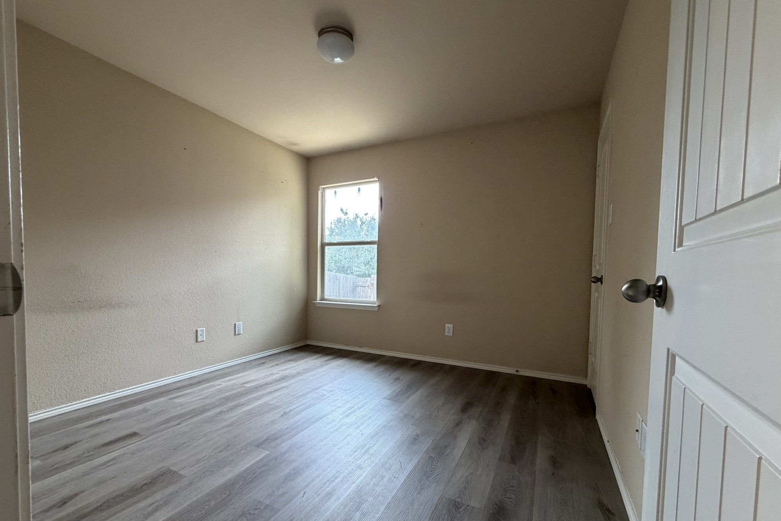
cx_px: 387
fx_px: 325
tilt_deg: -2.5
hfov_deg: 100.4
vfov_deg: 77.1
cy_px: 289
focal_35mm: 15
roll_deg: -1.0
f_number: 2.2
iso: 320
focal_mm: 2.22
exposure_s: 1/120
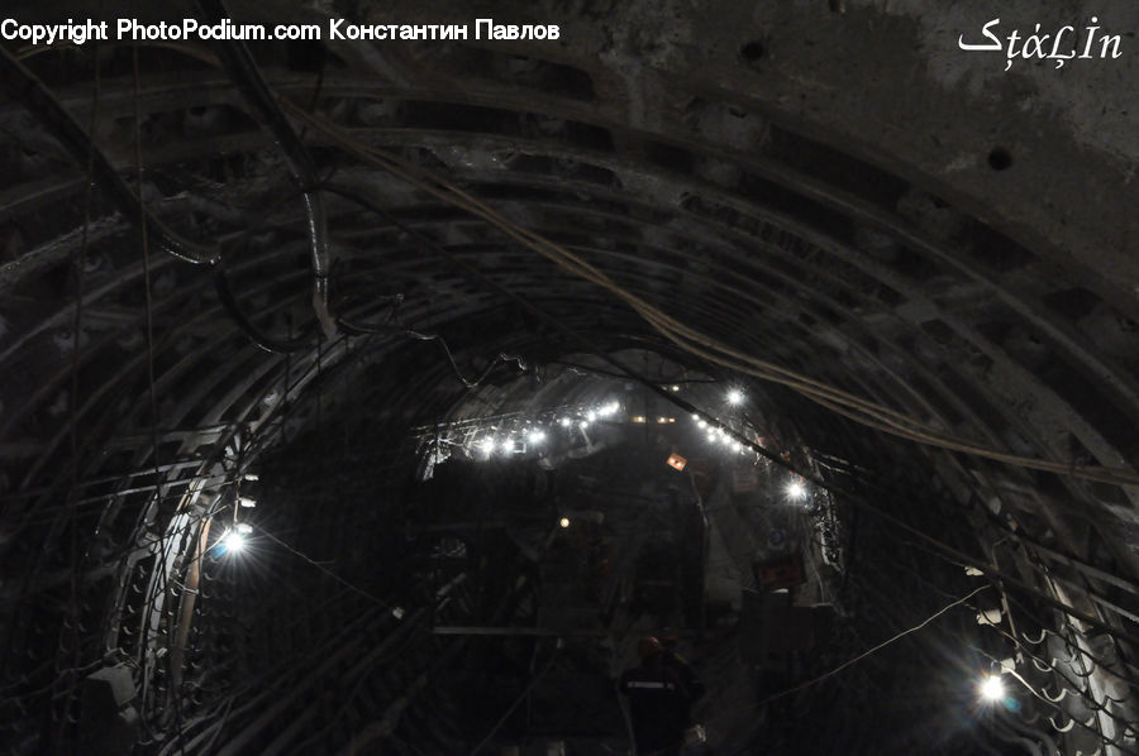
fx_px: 1612
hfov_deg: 38.9
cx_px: 570
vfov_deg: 26.4
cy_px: 378
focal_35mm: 51
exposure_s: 1/15
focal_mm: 34
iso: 3200
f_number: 16
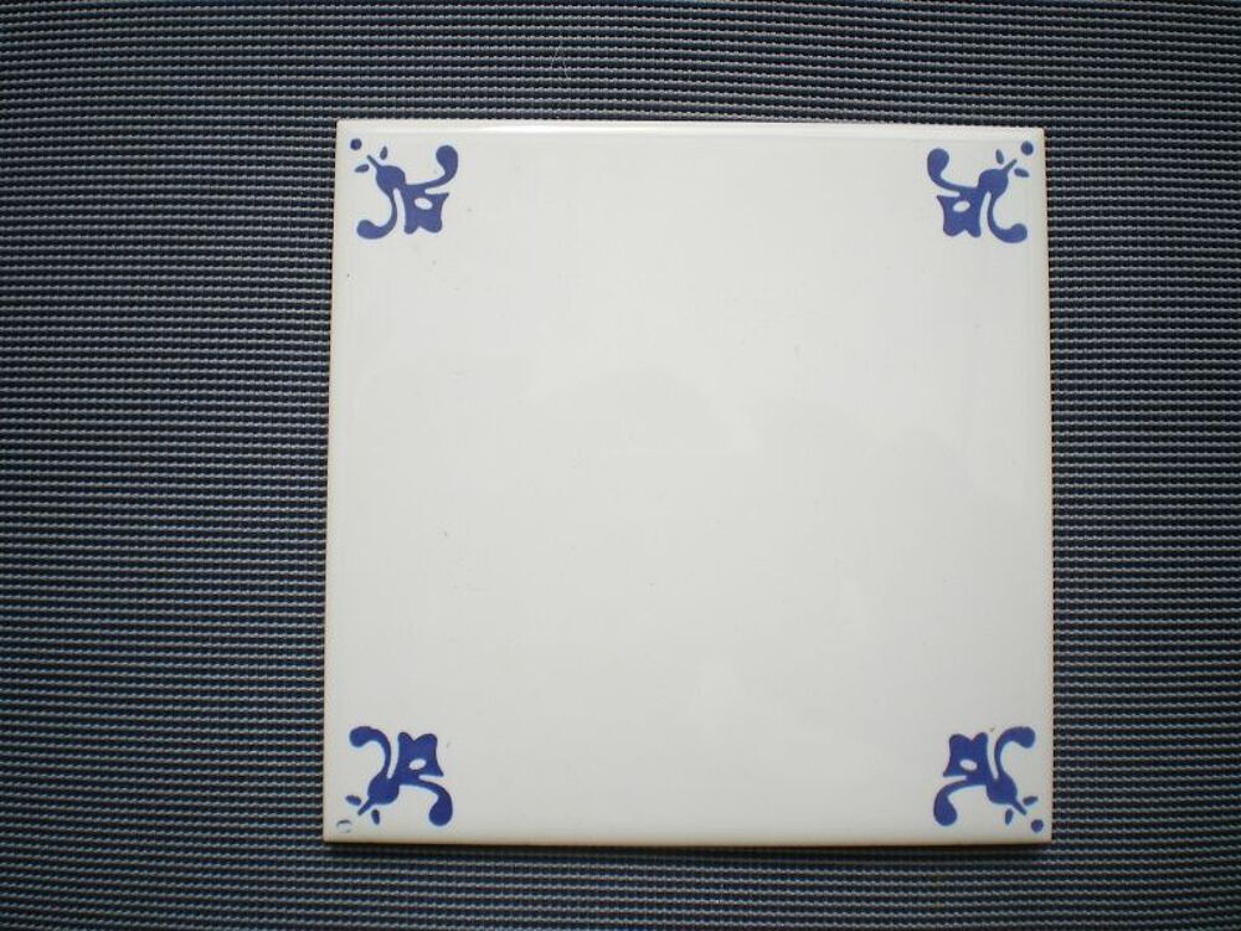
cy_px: 466
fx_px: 1291
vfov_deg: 39.7
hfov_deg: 51.4
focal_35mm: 36
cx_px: 620
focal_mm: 6.3
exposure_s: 1/400
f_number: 4.6
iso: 50
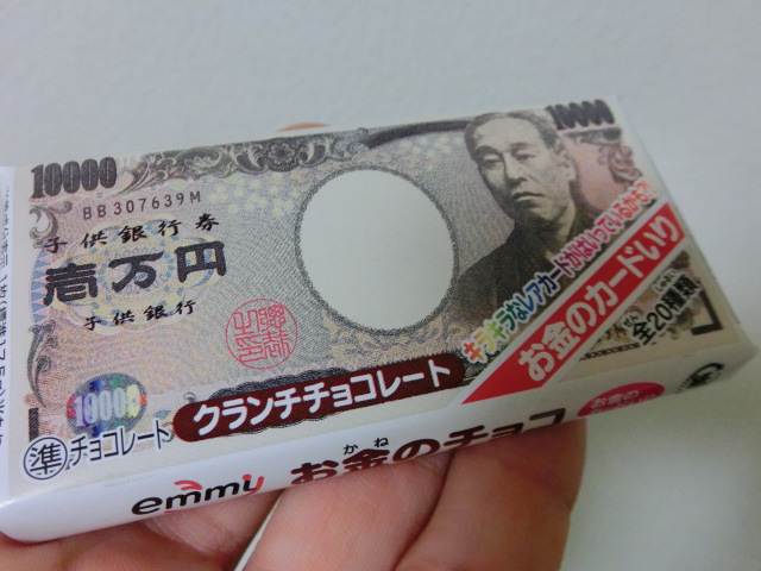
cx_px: 380
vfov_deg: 49.7
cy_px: 286
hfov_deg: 63.4
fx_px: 616
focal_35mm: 28
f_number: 3
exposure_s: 1/125
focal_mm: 5
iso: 500
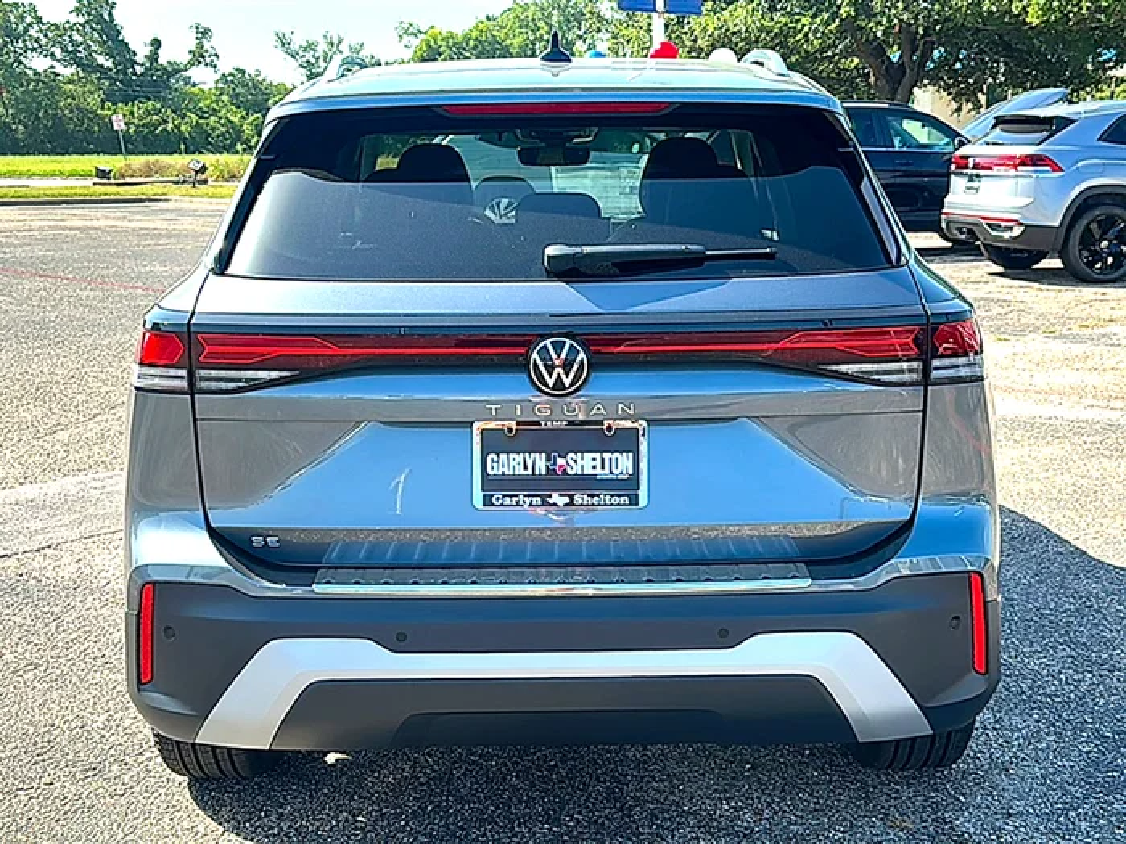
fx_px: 1334
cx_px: 563
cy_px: 422
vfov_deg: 35.1
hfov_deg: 45.8
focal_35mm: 41
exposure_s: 1/1757
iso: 80
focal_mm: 6.86
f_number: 1.78
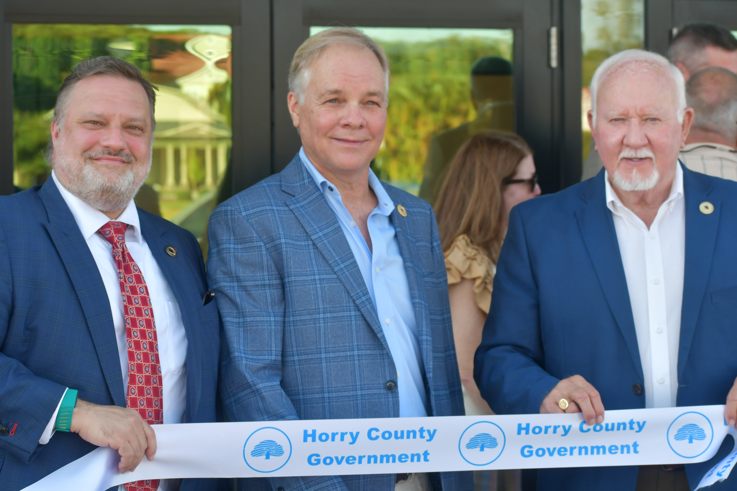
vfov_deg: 13.0
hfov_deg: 19.5
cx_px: 368
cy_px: 246
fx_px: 2149
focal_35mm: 105
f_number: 5.6
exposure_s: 1/250
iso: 320
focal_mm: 70
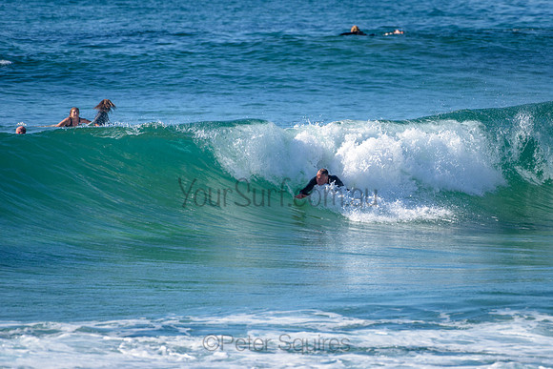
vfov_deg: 2.2
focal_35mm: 613
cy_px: 143
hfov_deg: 3.4
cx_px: 339
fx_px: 9415
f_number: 5.6
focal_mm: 500
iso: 220
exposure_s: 1/2000
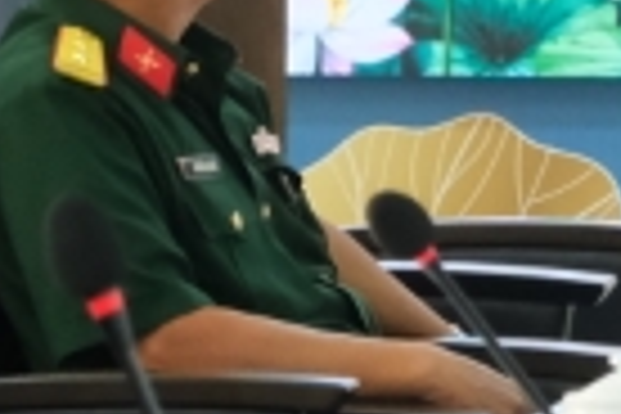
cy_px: -263
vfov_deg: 2.3
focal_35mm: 600
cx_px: 1426
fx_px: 10349
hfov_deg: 3.4
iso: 3200
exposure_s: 1/125
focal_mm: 55
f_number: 6.4
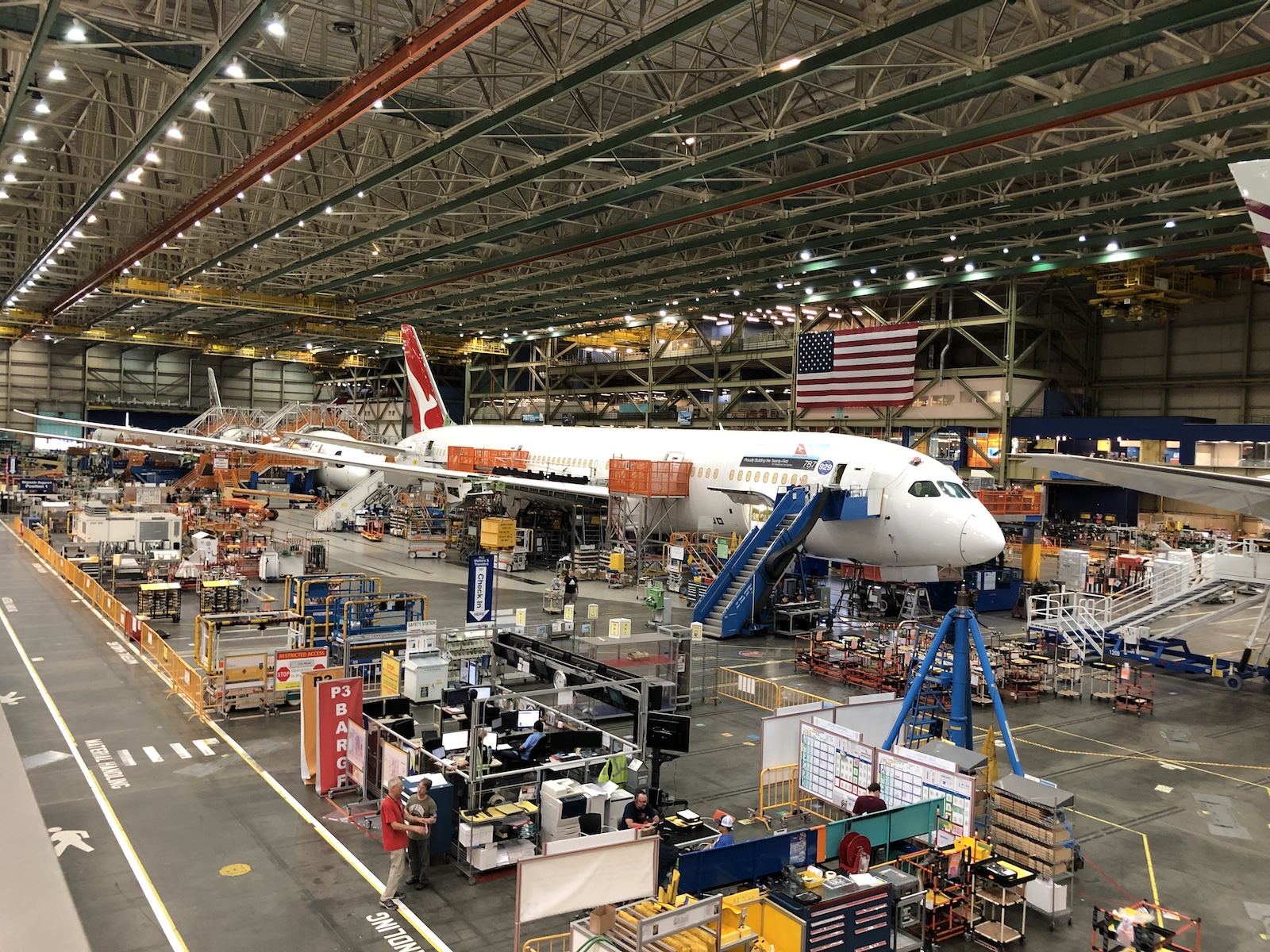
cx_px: 635
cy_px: 476
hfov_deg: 63.4
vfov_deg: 49.7
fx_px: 1027
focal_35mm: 28
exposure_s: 1/15
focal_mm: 4
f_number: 1.8
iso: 50
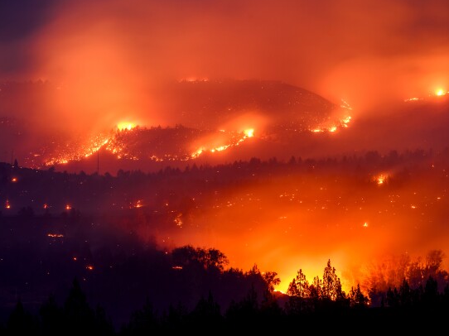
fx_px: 2036
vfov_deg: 9.4
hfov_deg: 12.6
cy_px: 172
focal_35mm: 157
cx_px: 232
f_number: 6.7
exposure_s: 10
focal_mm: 140
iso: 400
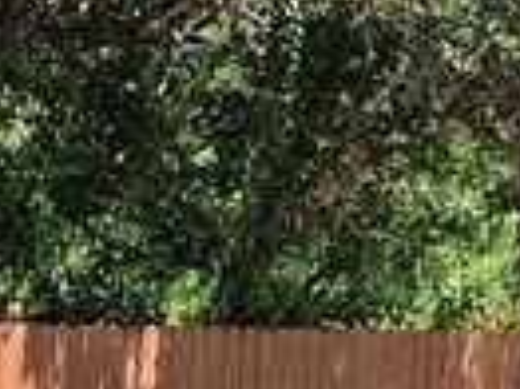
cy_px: 524
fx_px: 3047
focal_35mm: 203
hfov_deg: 9.6
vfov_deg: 7.2
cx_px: -67
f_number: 1.8
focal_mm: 3.98
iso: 25
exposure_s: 1/357
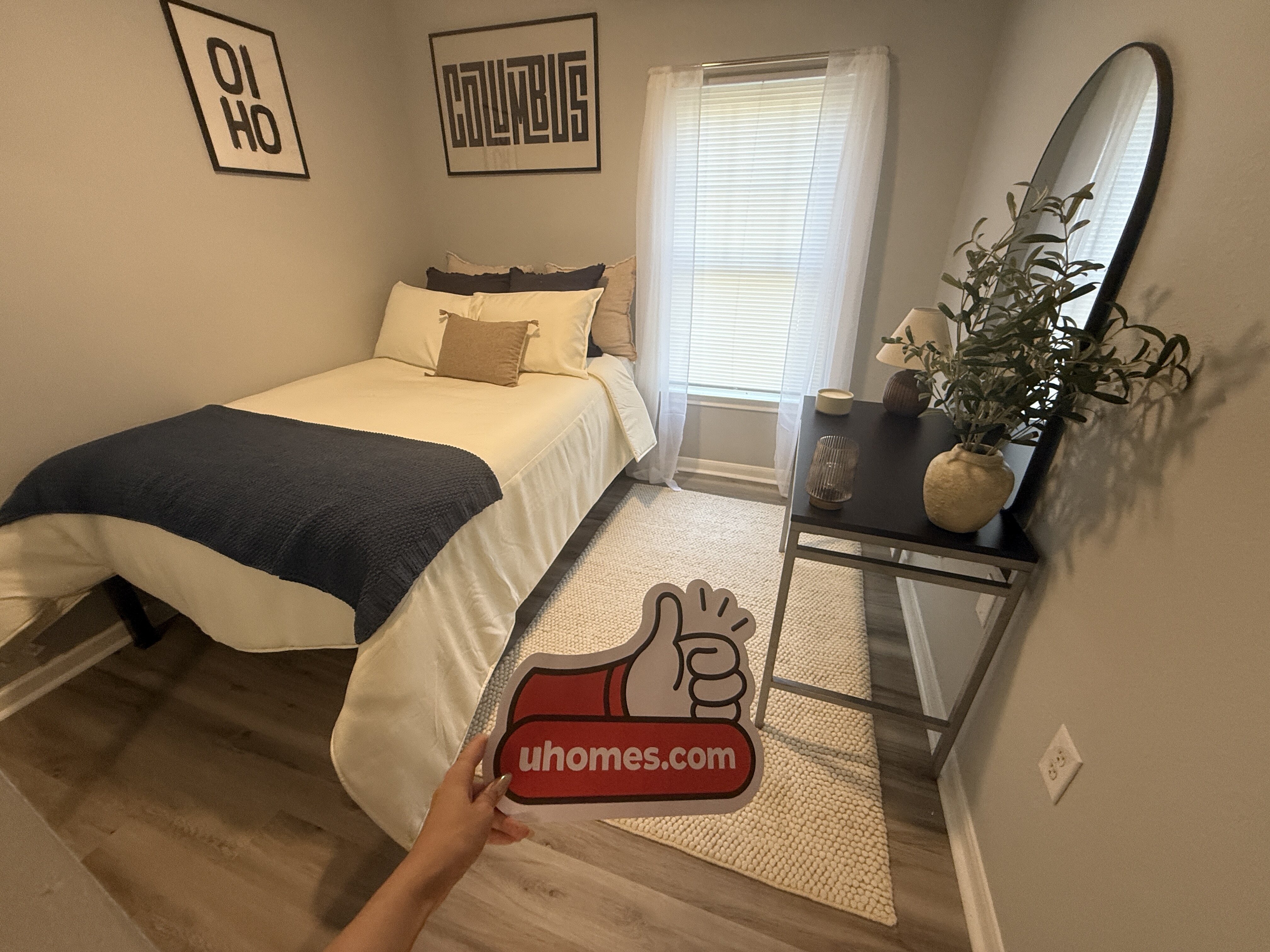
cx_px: 635
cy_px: 476
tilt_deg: -27.8
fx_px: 514
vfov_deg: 85.7
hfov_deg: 102.1
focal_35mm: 14
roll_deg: +0.4
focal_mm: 2.22
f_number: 2.2
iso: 200
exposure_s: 1/60
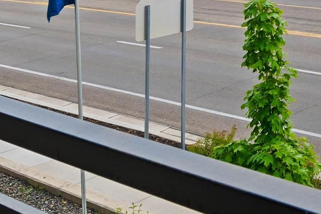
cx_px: 462
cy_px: -101
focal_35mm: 66
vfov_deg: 18.4
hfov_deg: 24.7
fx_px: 588
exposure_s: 1/30
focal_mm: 10
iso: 320
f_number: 10
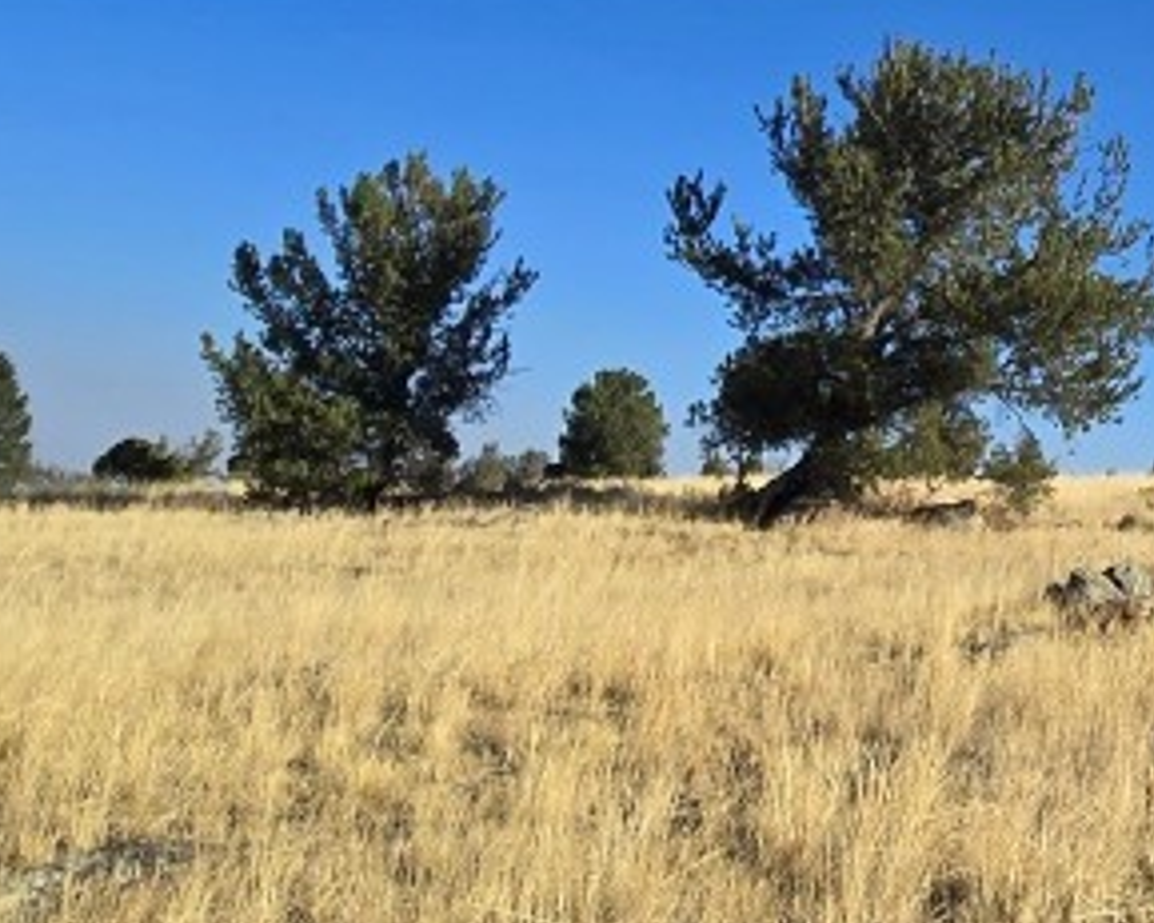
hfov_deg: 31.1
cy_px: 260
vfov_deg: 32.9
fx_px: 1536
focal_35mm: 45
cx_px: 1533
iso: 50
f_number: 2.2
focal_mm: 2.2
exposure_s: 1/2664
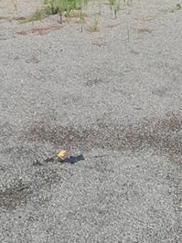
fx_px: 548
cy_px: -18
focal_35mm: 78
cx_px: 164
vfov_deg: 23.6
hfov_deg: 18.6
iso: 40
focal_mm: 4
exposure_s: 1/288
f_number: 1.8
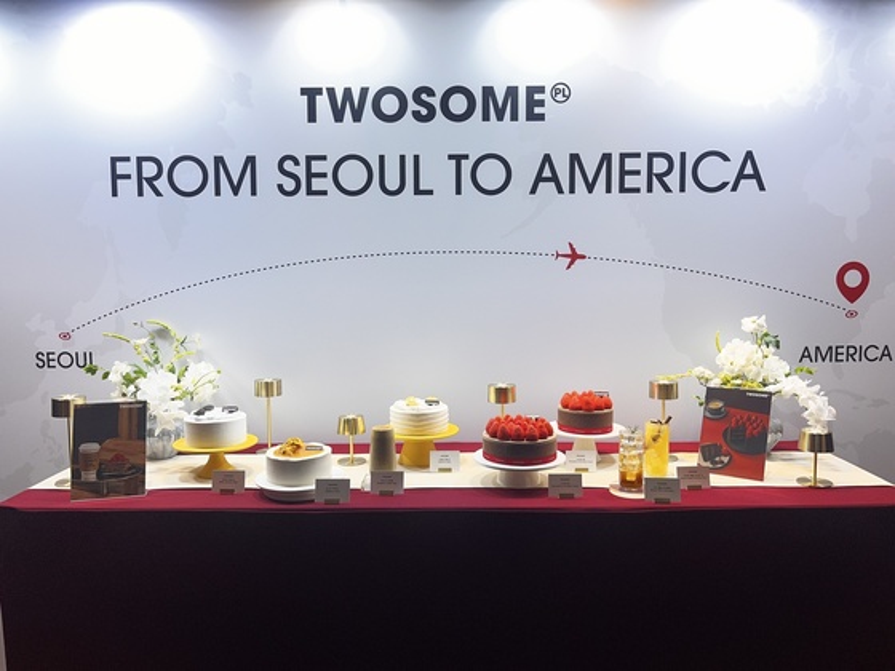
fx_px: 672
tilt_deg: -5.9
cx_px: 448
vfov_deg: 53.1
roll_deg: +1.0
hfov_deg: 67.3
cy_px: 336
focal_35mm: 26
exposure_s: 1/187
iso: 40
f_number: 1.6
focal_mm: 5.1
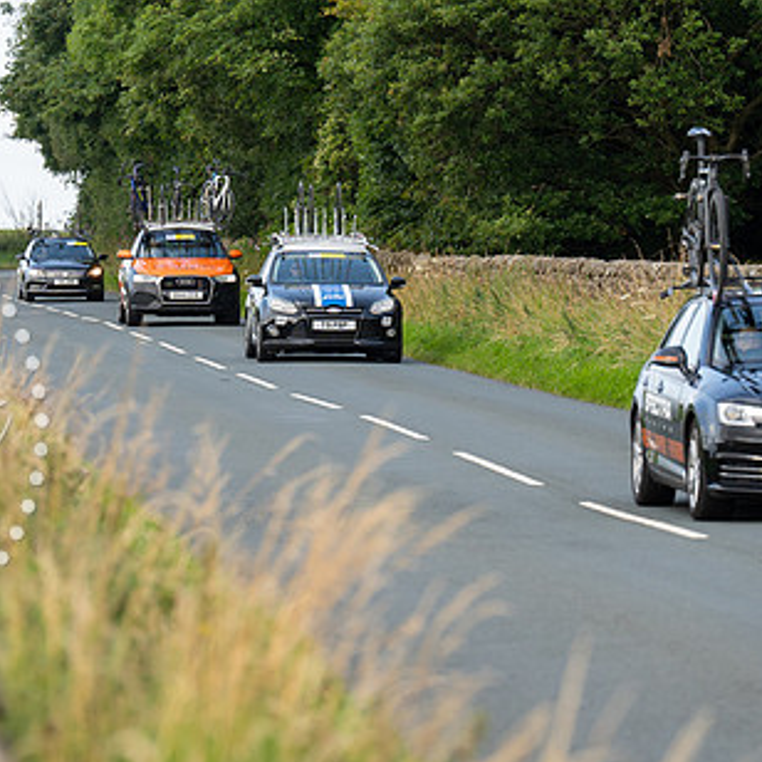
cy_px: 298
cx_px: 200
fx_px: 7048
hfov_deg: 6.2
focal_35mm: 283
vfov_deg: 6.2
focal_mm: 165
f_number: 4.5
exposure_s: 1/800
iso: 500
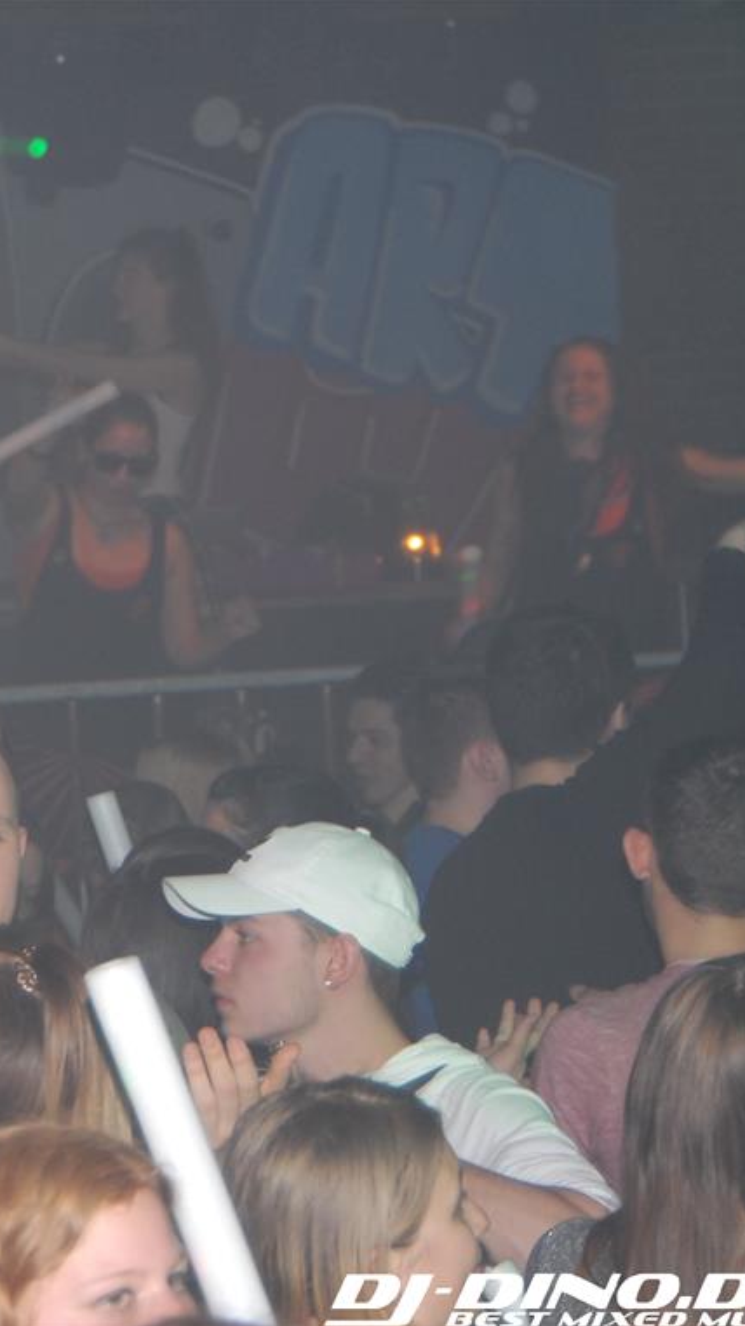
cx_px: -162
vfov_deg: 17.4
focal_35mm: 123
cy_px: 665
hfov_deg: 9.7
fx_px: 4324
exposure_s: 1/60
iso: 400
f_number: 5.6
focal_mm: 52
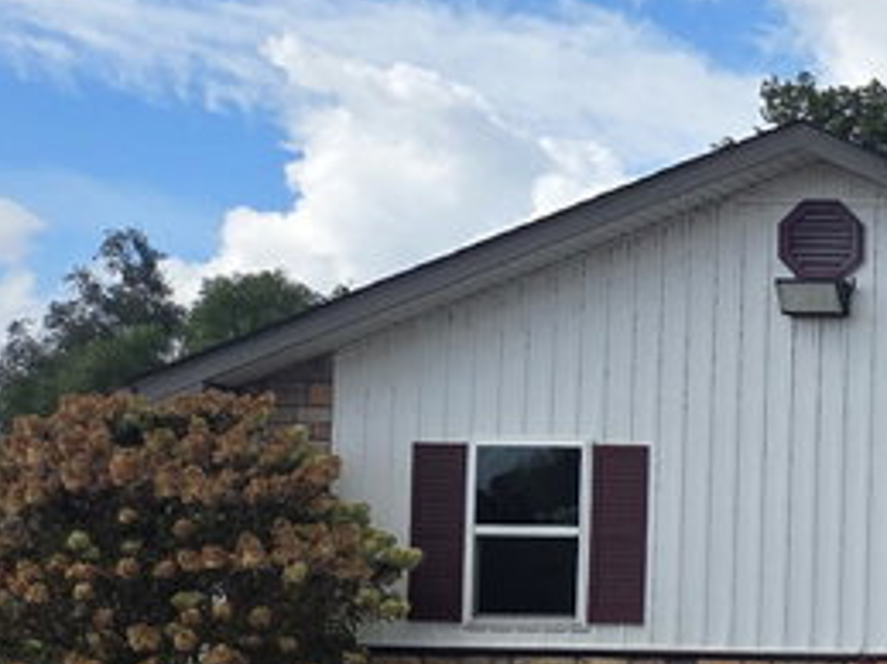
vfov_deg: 16.0
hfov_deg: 17.3
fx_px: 2331
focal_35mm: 91
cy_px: 606
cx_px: 1627
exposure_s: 1/4663
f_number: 1.8
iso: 80
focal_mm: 5.4
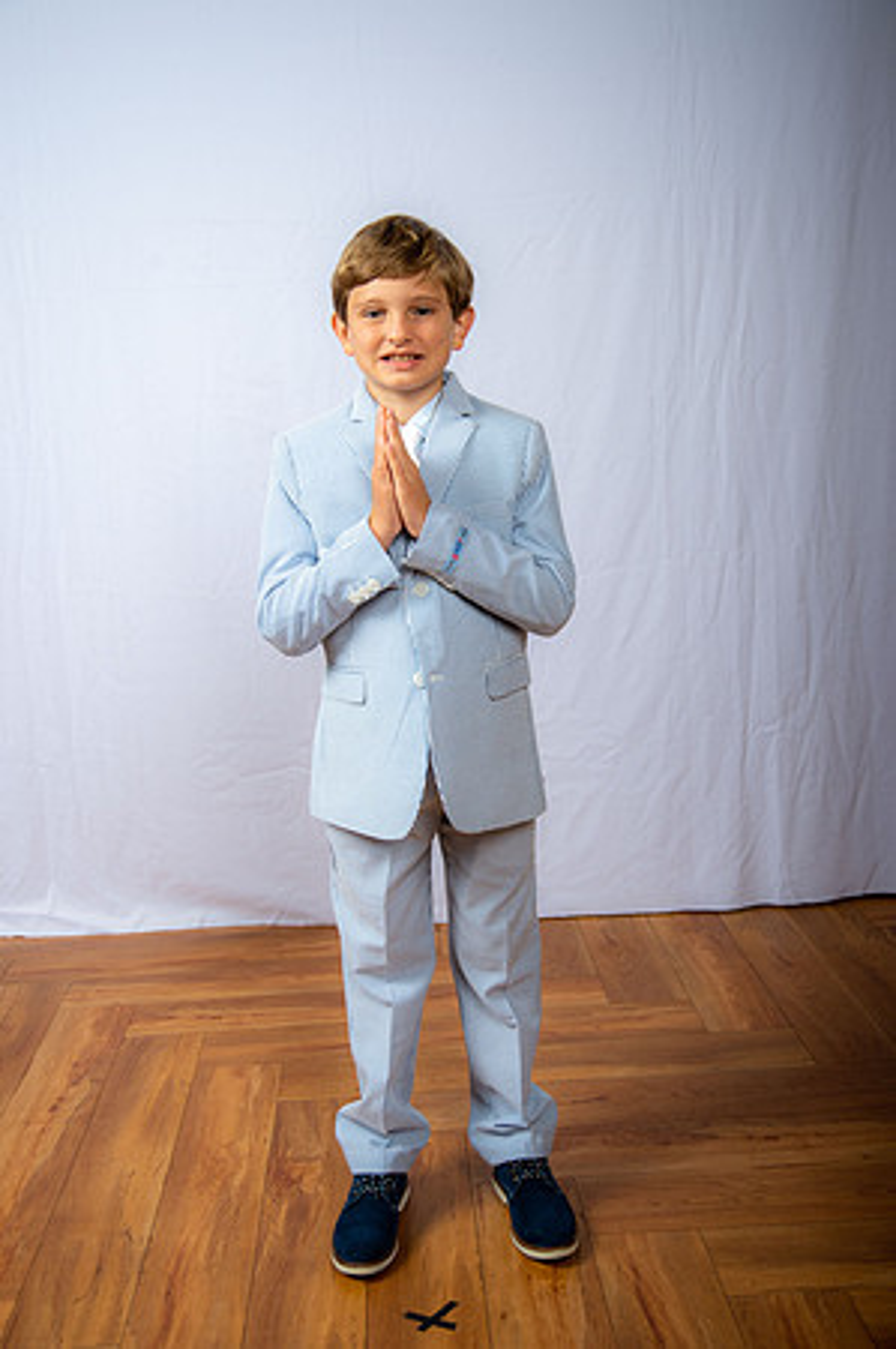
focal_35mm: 40
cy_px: 674
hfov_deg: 33.3
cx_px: 448
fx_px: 1497
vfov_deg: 48.5
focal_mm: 40
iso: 250
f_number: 6.3
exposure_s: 1/200
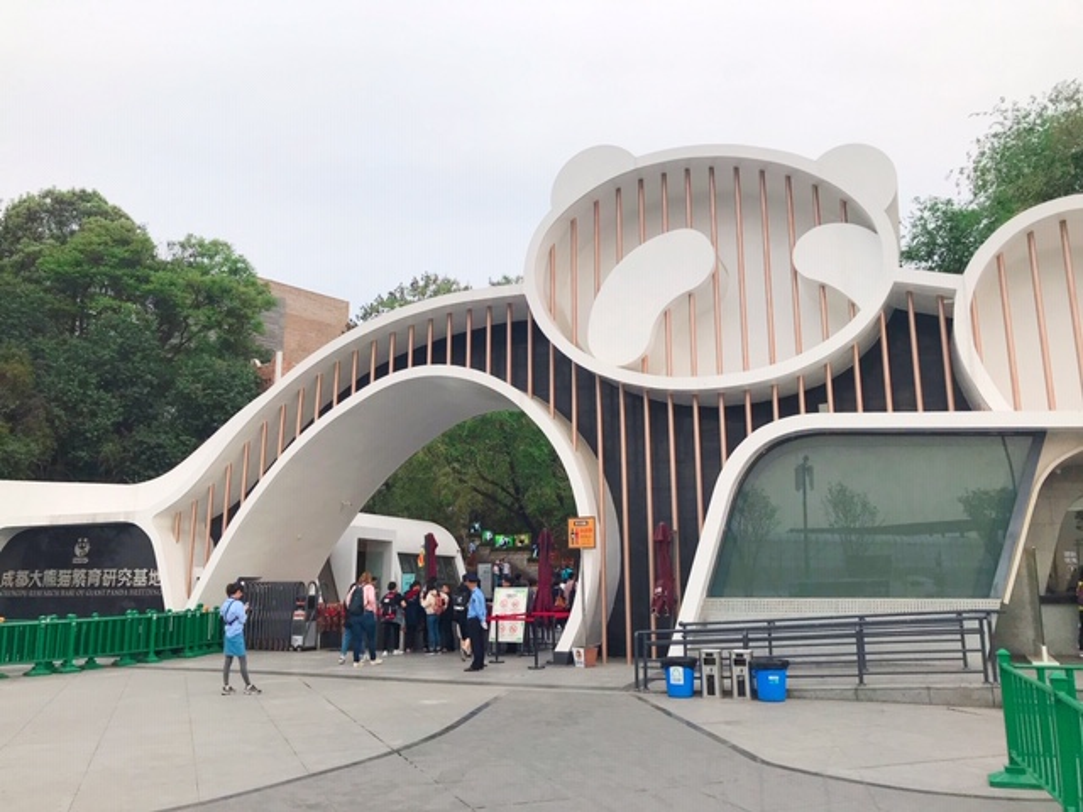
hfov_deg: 63.4
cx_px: 542
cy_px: 406
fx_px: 876
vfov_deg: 49.7
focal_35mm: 28
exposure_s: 1/855
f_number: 1.8
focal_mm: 3.99
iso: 20
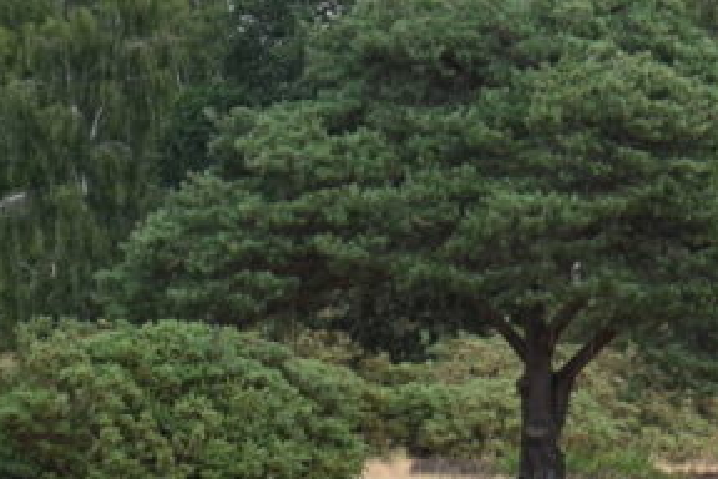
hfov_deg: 6.2
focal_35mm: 332
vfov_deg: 4.1
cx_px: 418
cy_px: 556
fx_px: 6621
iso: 200
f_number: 13
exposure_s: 1/100
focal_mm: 70
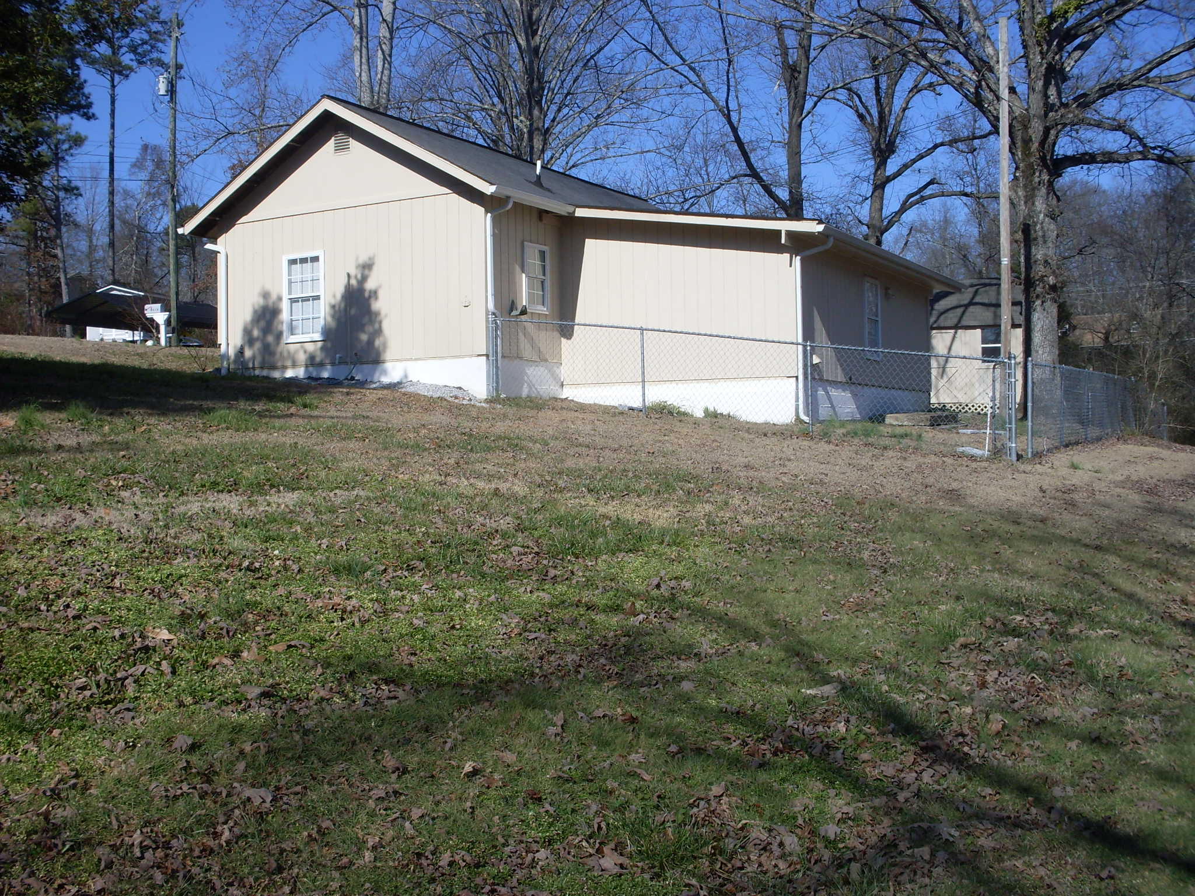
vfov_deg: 37.7
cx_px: 598
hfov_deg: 49.0
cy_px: 448
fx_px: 1312
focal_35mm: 38
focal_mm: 6.3
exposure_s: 1/250
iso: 80
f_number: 8.4
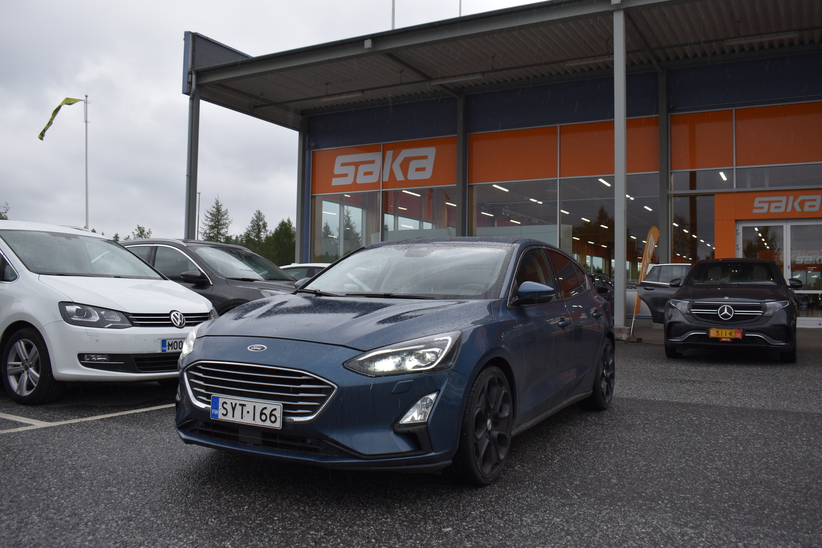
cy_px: 274
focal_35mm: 30
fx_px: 685
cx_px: 411
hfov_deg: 61.9
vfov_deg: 43.6
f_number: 5.6
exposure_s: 1/180
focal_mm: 20
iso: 200
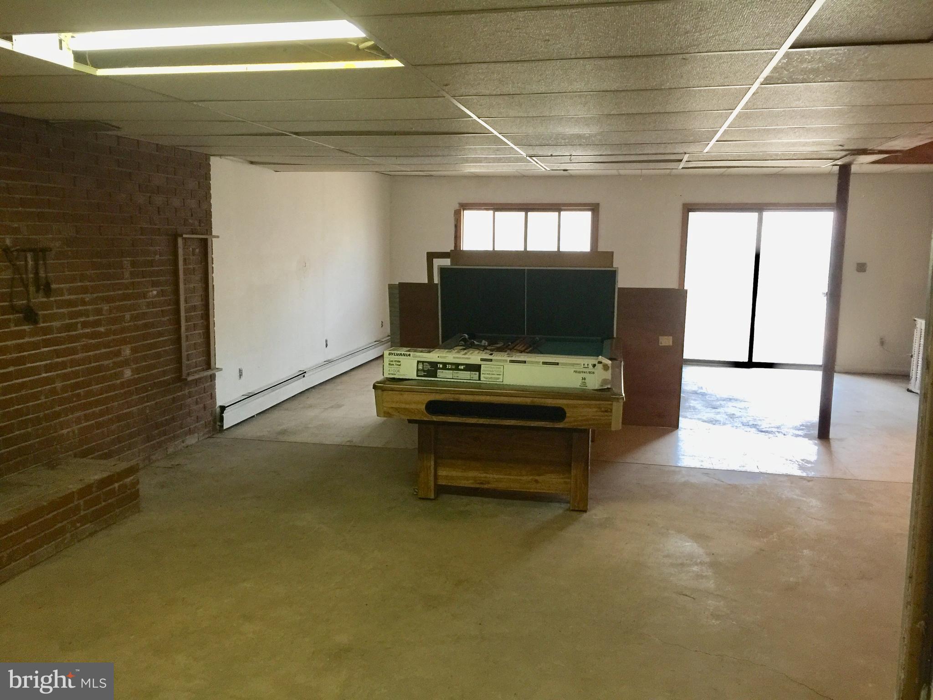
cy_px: 350
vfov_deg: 48.2
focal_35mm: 29
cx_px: 466
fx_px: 782
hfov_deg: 61.7
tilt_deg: -6.8
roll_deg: -1.1
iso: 100
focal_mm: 4.15
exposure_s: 1/15
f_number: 2.2
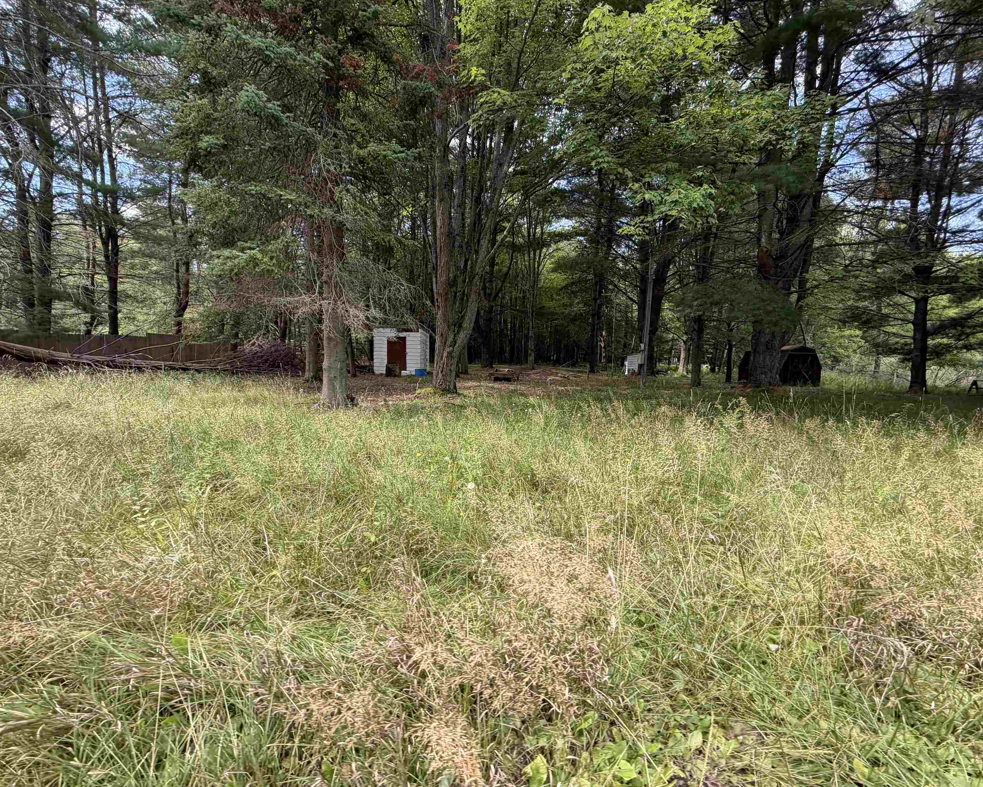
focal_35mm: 15
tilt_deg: -3.9
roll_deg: +0.6
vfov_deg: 84.0
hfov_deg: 96.8
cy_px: 400
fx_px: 436
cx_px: 494
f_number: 2.2
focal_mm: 2.22
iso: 40
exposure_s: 1/143
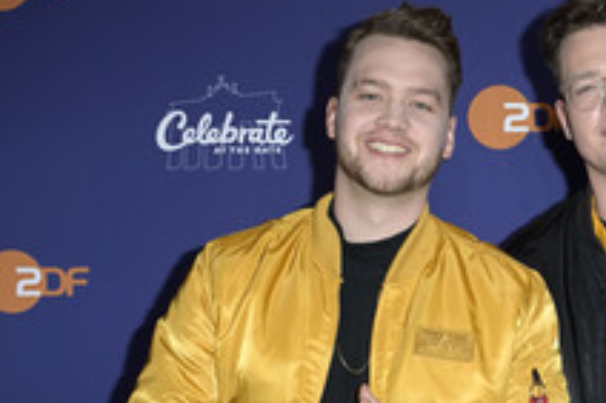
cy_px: 369
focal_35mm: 81
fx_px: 1362
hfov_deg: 24.7
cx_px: 485
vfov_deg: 16.6
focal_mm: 38
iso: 500
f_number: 5.6
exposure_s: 1/200
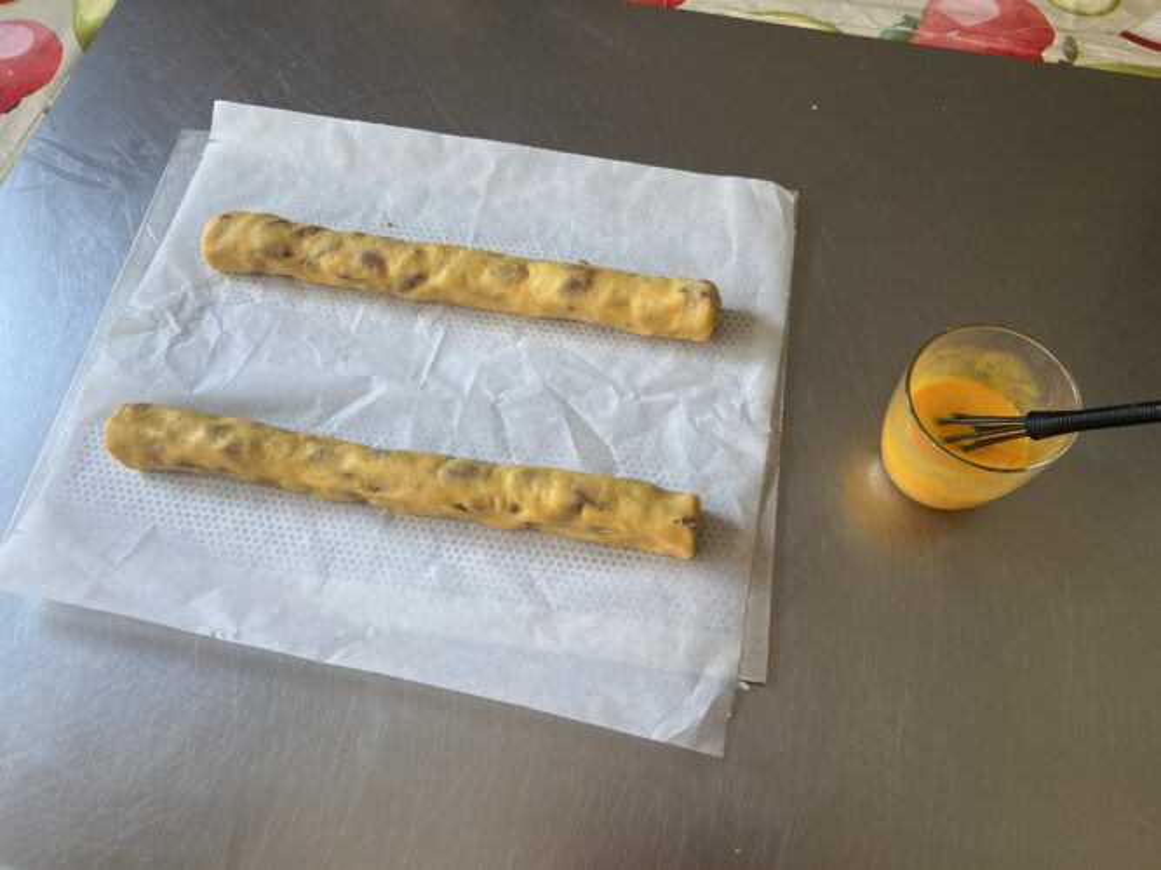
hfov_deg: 67.3
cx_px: 580
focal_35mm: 26
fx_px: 872
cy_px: 435
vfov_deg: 53.0
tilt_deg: -64.8
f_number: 1.8
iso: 100
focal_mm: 4.25
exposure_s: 1/121
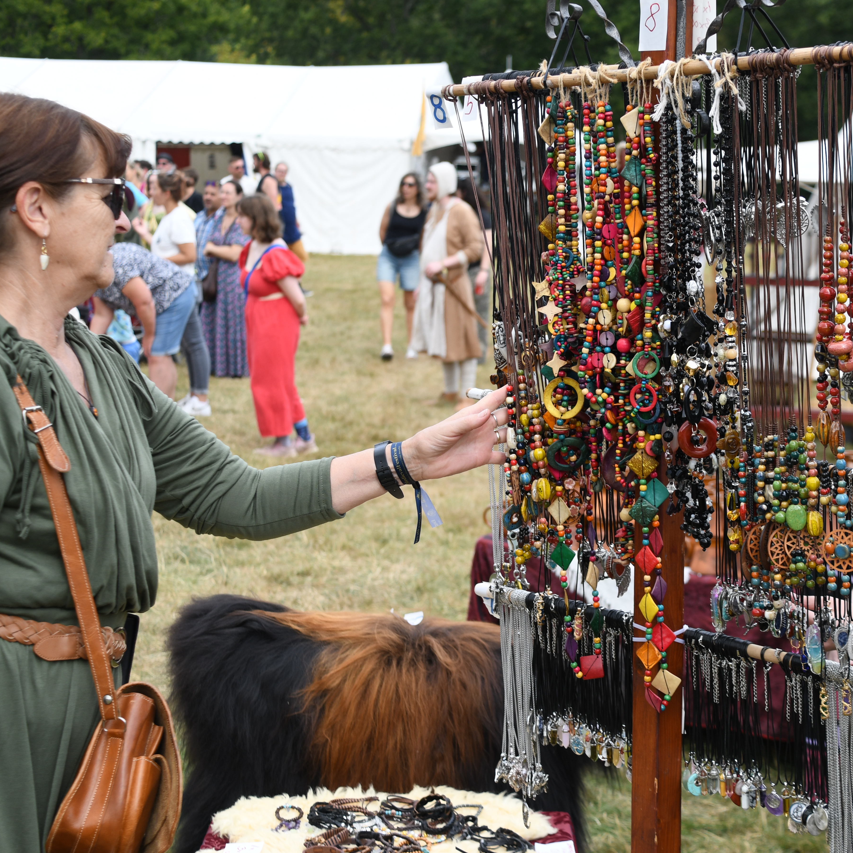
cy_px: 427
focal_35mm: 73
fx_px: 2035
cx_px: 505
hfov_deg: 23.6
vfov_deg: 23.7
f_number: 4.2
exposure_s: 1/500
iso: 200
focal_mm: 38
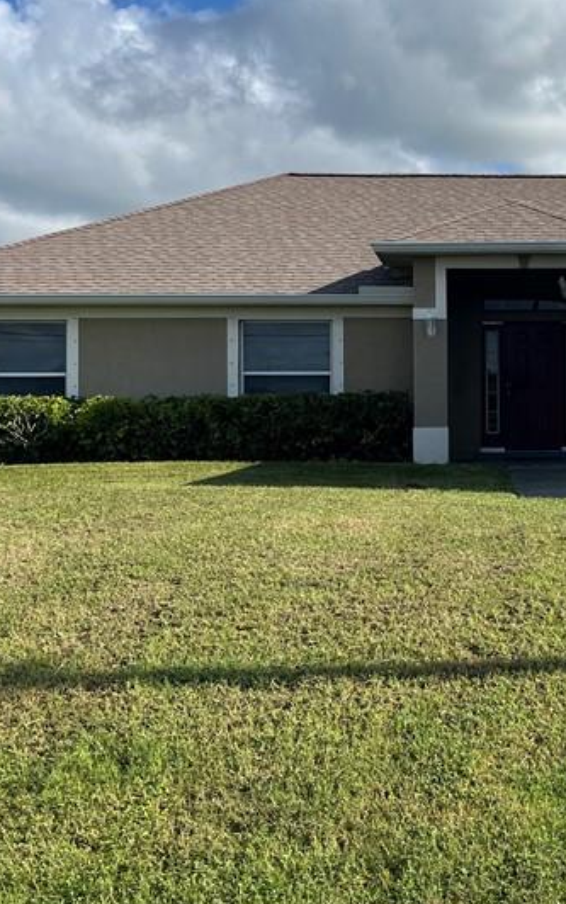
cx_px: 580
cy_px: 376
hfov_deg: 23.3
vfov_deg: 38.1
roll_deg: +0.9
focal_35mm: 53
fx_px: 1307
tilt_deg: +0.8
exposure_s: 1/4484
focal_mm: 5.1
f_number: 1.6
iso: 50
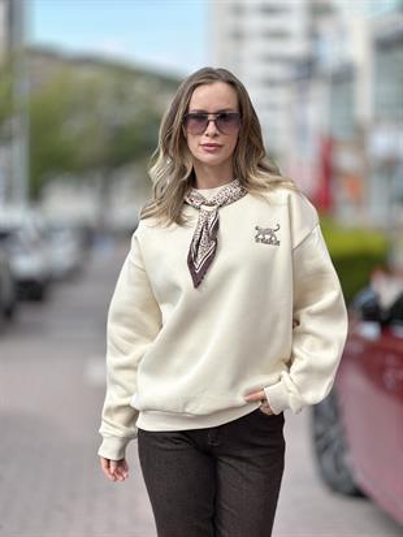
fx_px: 1195
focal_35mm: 77
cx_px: 202
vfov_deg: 25.3
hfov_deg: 19.1
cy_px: 268
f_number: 2.8
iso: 32
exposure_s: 1/419
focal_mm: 9
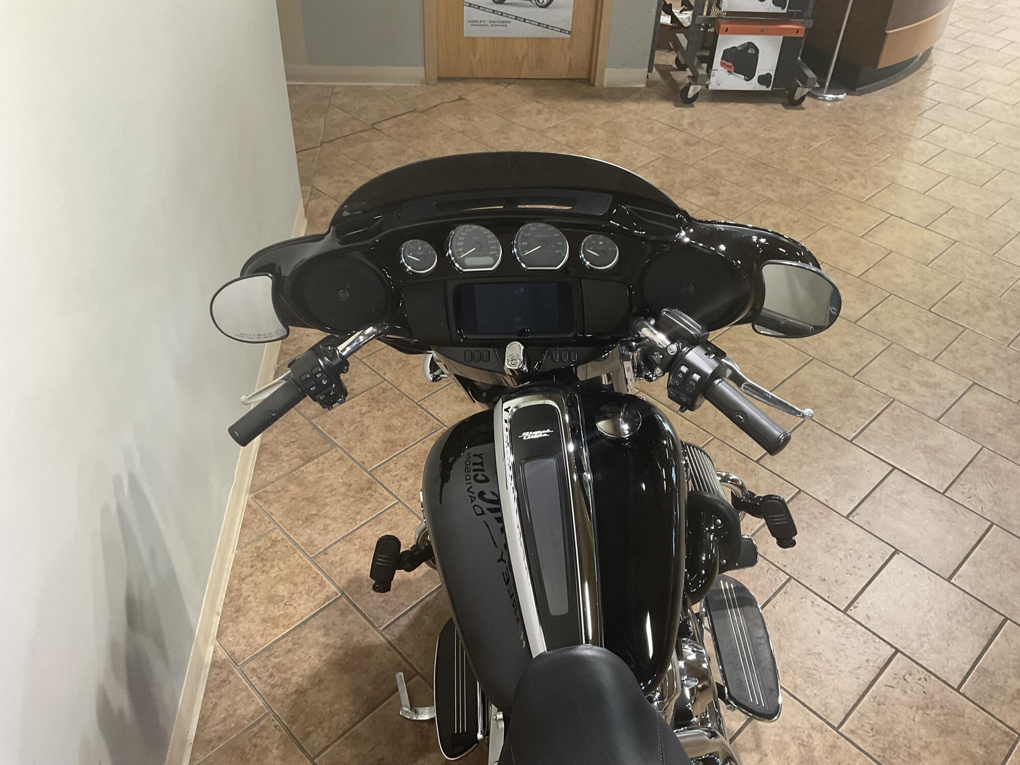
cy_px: 382
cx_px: 510
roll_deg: -2.9
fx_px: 855
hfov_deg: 61.7
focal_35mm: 29
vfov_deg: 48.2
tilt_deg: -40.8
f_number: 1.8
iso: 100
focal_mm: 3
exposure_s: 1/60
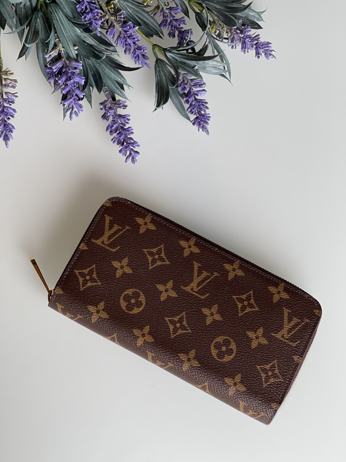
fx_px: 853
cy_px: 231
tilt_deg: -75.3
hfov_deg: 22.9
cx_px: 173
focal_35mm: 64
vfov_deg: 30.3
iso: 125
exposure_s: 1/121
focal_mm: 7.5
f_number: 2.2
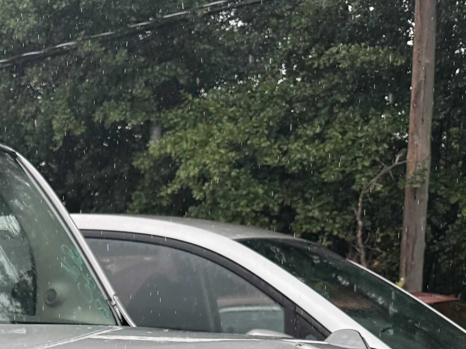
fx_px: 1077
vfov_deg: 16.5
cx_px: -86
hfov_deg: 22.6
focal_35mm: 80
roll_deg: -0.2
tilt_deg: -9.5
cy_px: 546
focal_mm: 6.76
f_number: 1.78
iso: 80
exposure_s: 1/943
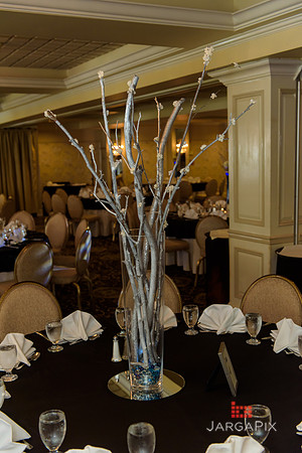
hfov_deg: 31.9
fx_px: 528
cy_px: 226
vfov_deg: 46.4
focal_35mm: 42
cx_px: 151
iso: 1600
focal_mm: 42
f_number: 3.2
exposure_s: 1/125
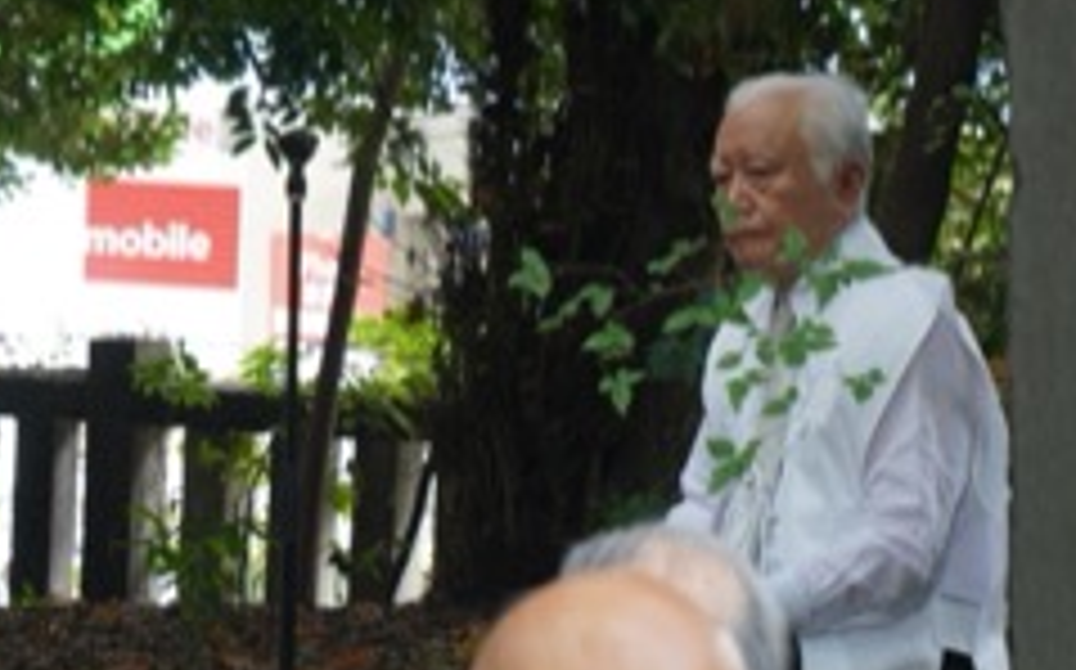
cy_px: 67
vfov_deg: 5.4
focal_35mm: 243
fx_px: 7121
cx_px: -140
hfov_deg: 8.6
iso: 1250
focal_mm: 89
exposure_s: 1/100
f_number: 6.3
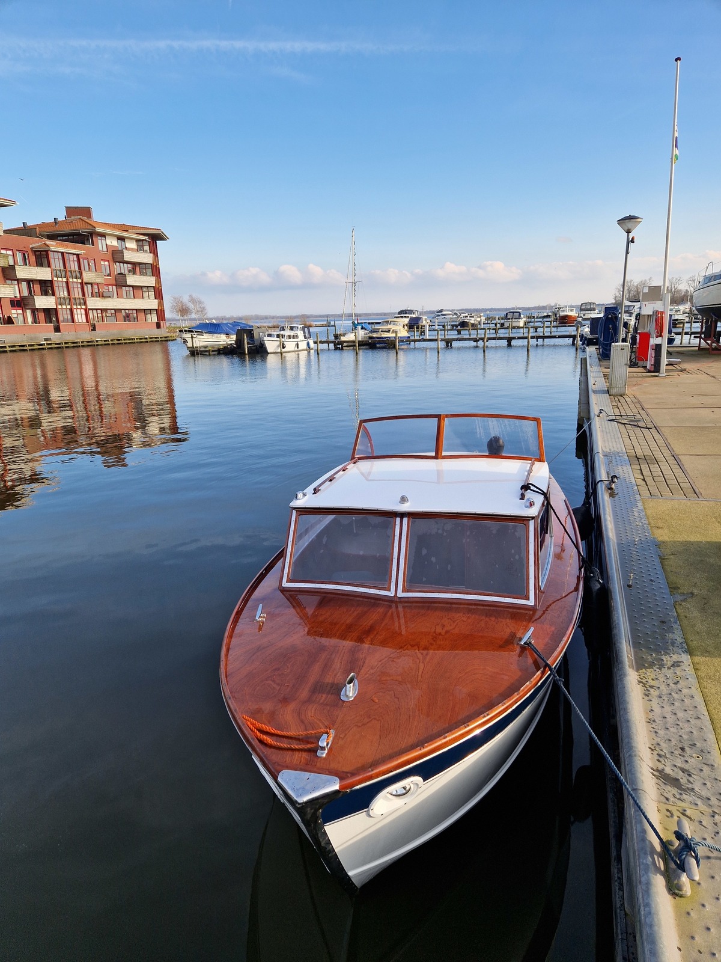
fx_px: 639
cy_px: 481
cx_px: 360
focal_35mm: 23
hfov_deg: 58.9
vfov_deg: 73.9
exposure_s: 1/790
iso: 50
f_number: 1.8
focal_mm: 5.4
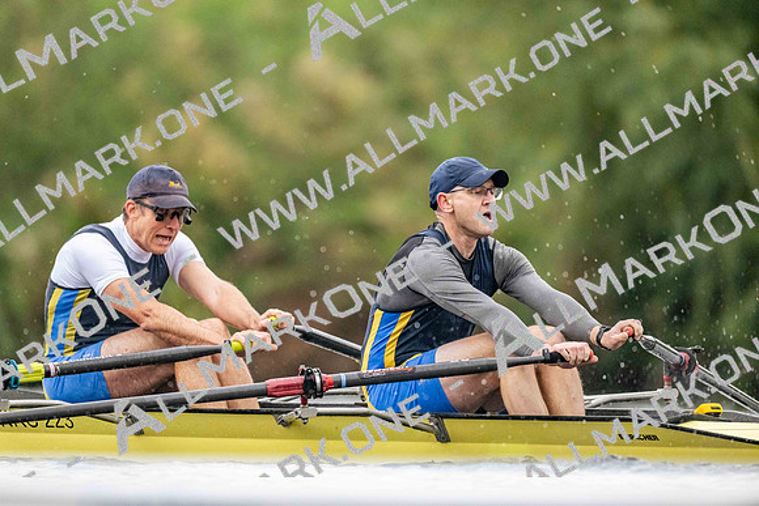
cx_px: 380
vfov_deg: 2.3
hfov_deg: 3.4
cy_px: 253
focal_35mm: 600
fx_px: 12652
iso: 6400
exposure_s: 1/2500
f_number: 4
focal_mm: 600
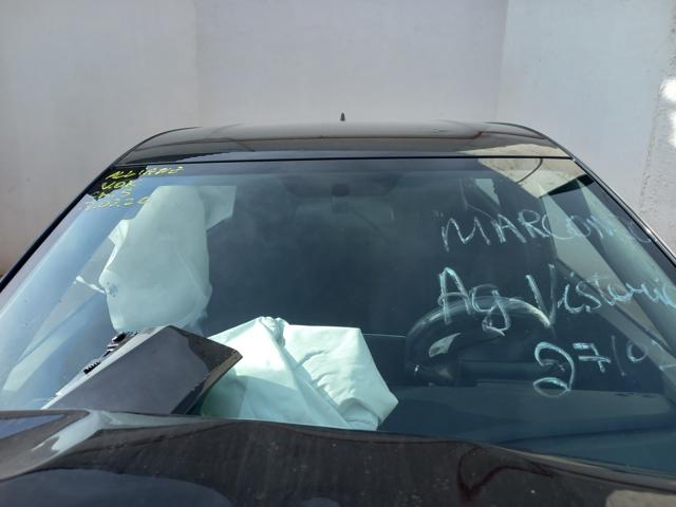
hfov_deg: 69.4
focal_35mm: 25
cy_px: 254
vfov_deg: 54.9
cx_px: 338
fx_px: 488
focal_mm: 4.6
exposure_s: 1/326
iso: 25
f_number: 2
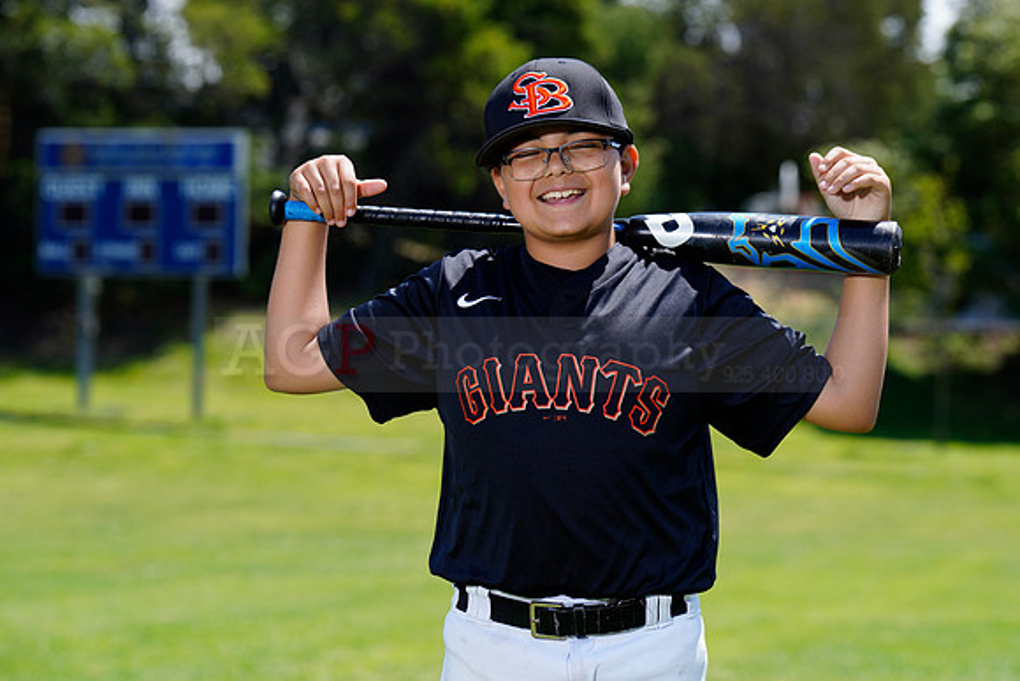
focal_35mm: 146
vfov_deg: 9.4
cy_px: 340
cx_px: 510
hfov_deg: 14.1
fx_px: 4137
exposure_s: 1/250
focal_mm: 146
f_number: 6.3
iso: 100
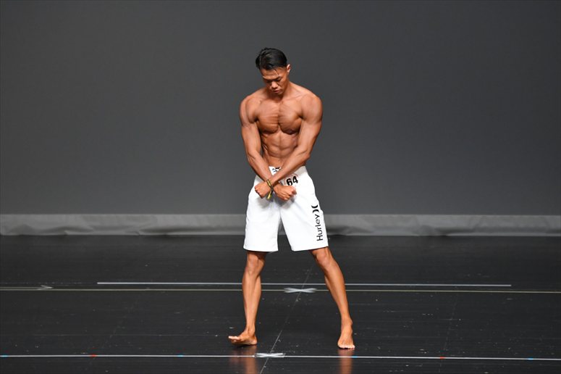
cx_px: 280
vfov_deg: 4.4
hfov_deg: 6.5
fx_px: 4906
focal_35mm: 315
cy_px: 187
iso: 2500
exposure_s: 1/400
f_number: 5.6
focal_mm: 210
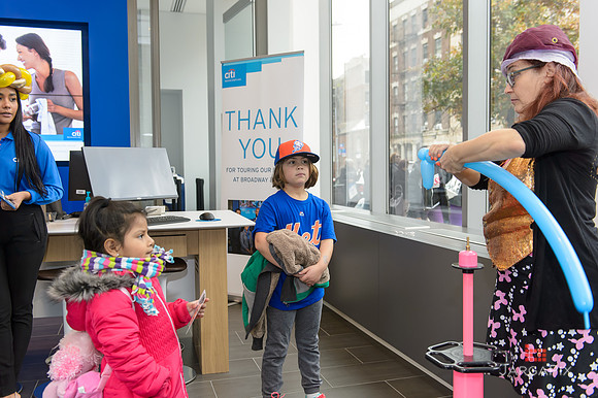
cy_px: 199
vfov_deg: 37.8
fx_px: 581
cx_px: 299
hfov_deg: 54.5
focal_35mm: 35
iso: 640
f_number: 3.5
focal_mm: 35
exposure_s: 1/125
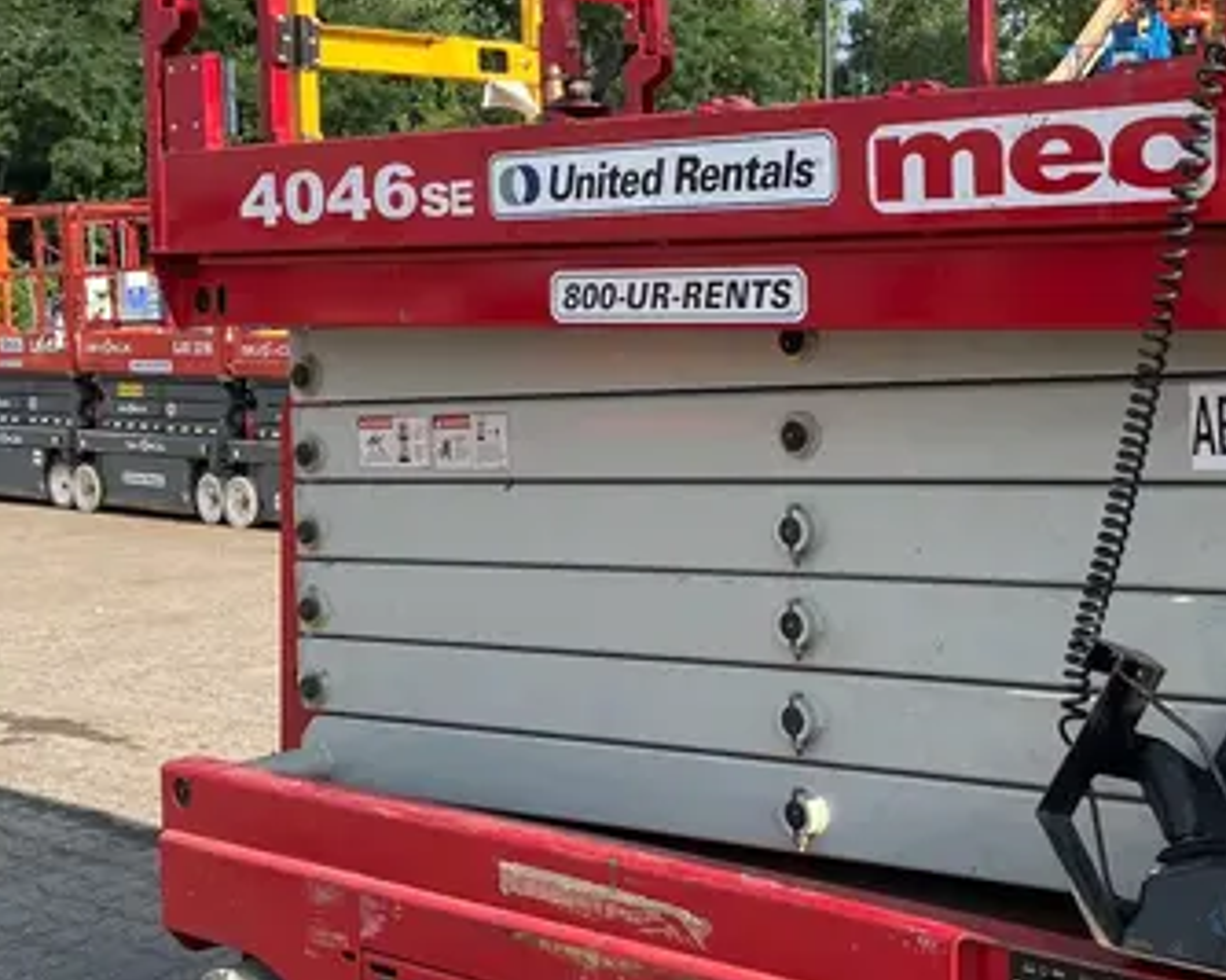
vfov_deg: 25.3
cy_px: 391
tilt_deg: -3.8
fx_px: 2176
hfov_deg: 31.2
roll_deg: -0.3
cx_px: 841
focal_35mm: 60
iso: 32
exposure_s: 1/972
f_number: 1.8
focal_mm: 3.99
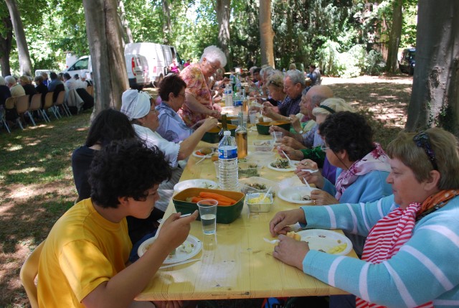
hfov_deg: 57.1
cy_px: 154
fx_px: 421
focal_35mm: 33
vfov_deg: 40.1
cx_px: 230
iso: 200
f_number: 4
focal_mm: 22
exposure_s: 1/60
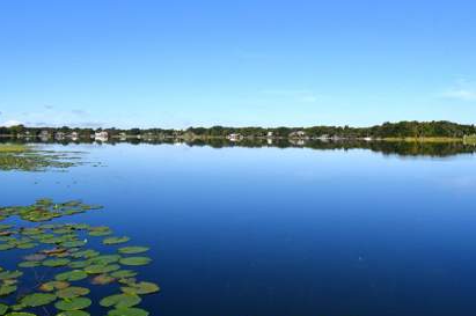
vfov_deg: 37.7
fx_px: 462
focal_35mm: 35
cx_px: 220
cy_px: 148
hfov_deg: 54.4
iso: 100
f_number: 10
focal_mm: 20
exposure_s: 1/400
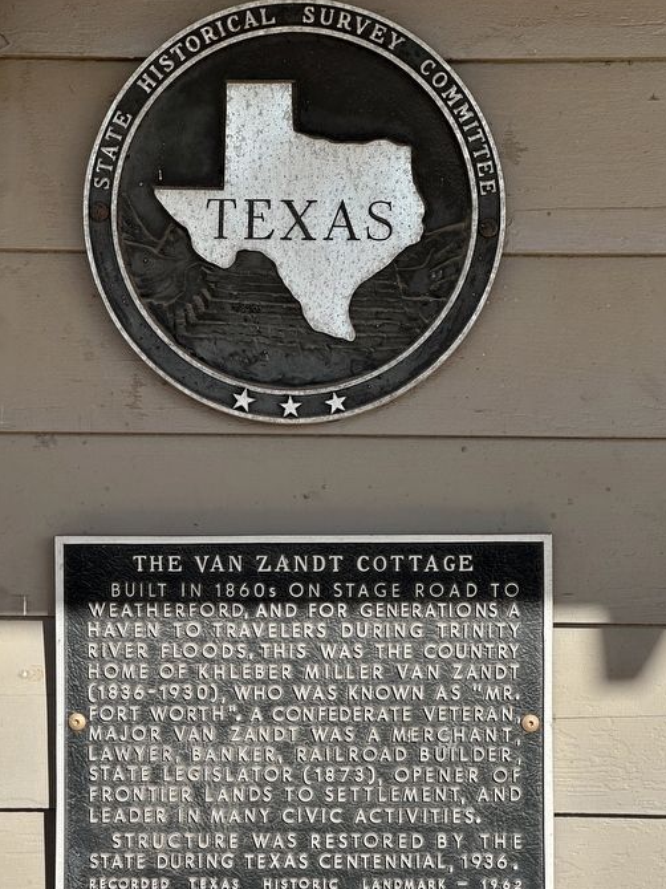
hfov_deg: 16.1
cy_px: 494
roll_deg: -0.6
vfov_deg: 21.3
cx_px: 329
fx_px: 2362
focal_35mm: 92
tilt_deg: -2.0
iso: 32
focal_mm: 9
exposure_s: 1/436
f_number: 2.8
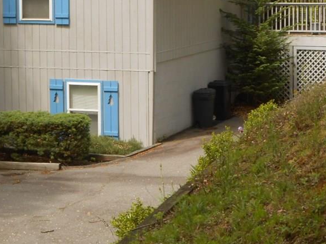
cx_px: 128
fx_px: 1187
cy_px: 32
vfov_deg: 11.7
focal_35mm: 126
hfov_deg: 15.6
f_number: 6
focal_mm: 12.8
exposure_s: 1/100
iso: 80
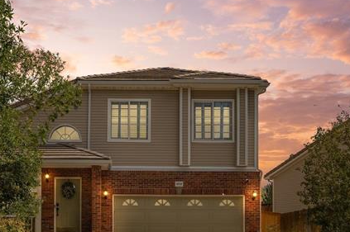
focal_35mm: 53
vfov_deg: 25.5
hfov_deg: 37.2
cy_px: 124
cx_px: 122
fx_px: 515
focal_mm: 35
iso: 640
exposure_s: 1/5000
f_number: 9
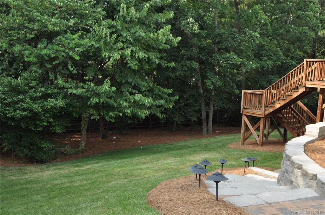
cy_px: 108
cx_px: 162
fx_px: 324
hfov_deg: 53.2
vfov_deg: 36.7
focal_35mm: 36
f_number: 8
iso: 200
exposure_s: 1/80
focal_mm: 24
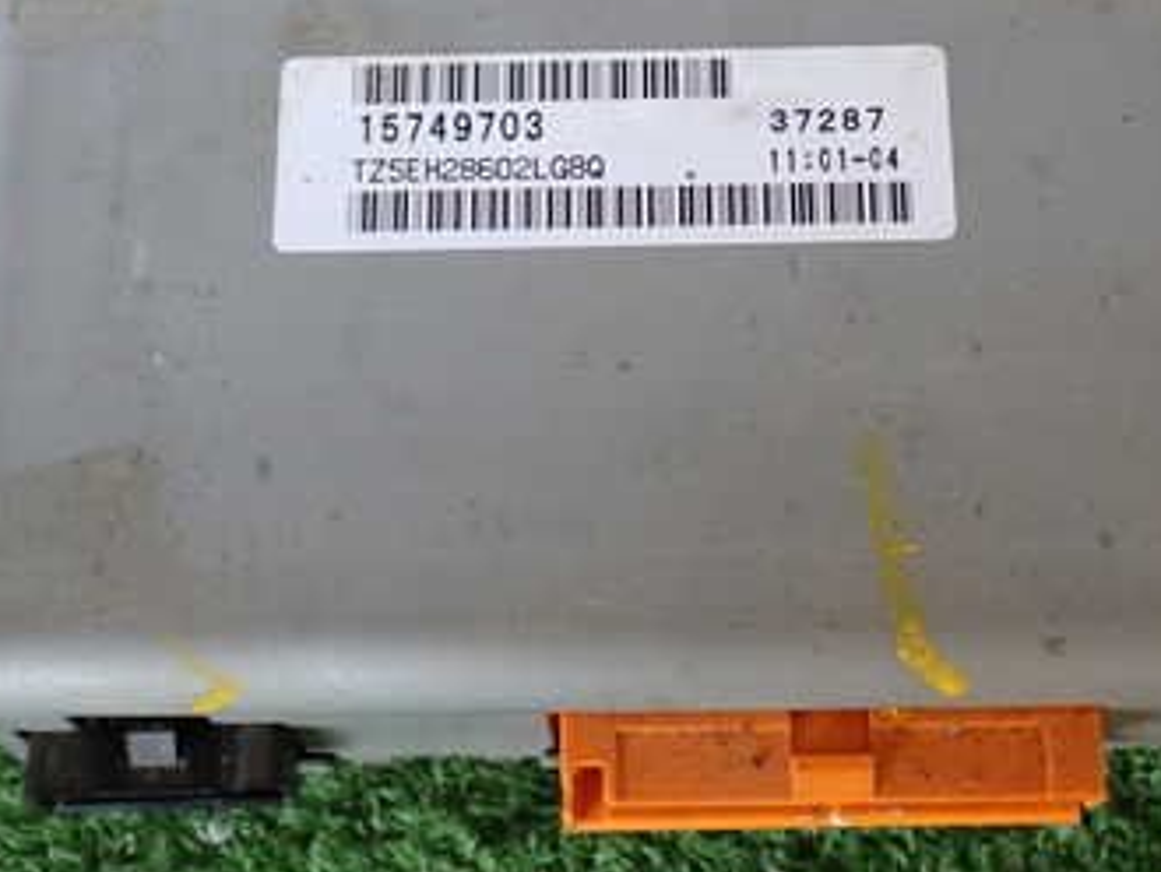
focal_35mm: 69
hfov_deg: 28.1
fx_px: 2316
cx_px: 630
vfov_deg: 21.3
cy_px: 299
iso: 200
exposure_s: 1/60
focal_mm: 6.83
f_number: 2.7
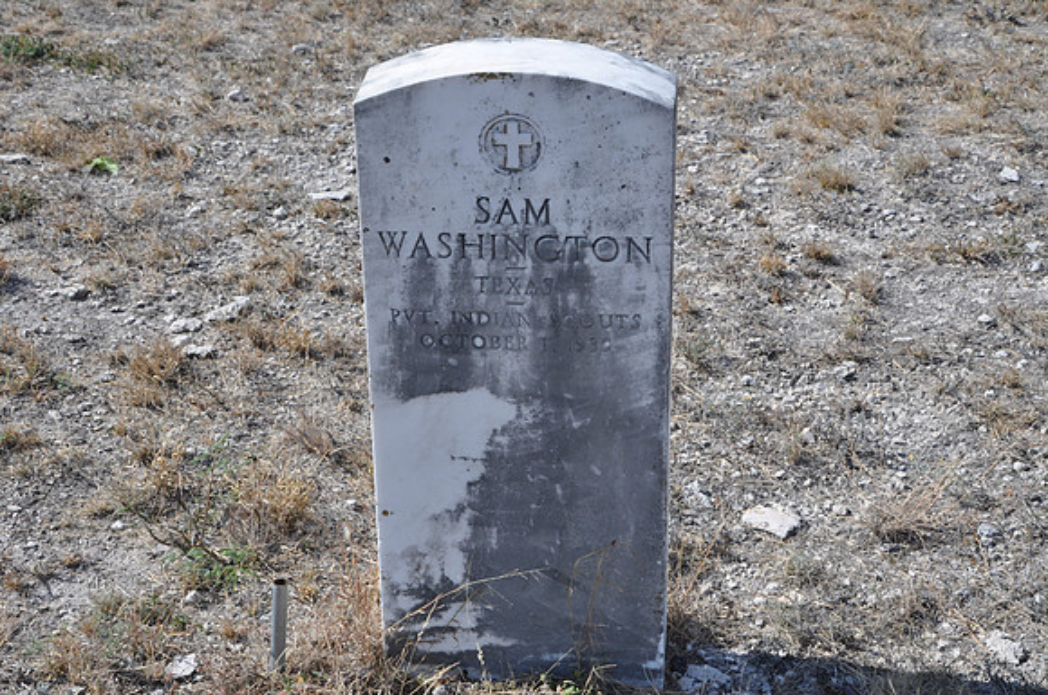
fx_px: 2093
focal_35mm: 72
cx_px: 524
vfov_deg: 18.9
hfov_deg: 28.1
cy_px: 348
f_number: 10
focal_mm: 48
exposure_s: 1/100
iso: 200
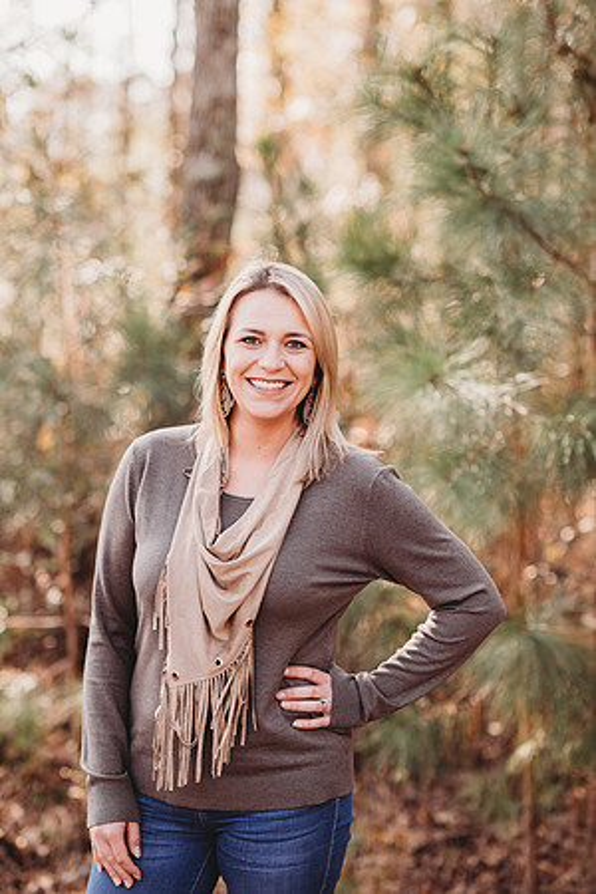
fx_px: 2111
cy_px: 447
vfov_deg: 23.9
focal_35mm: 85
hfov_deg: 16.1
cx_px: 298
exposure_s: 1/320
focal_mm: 85
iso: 100
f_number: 2.2
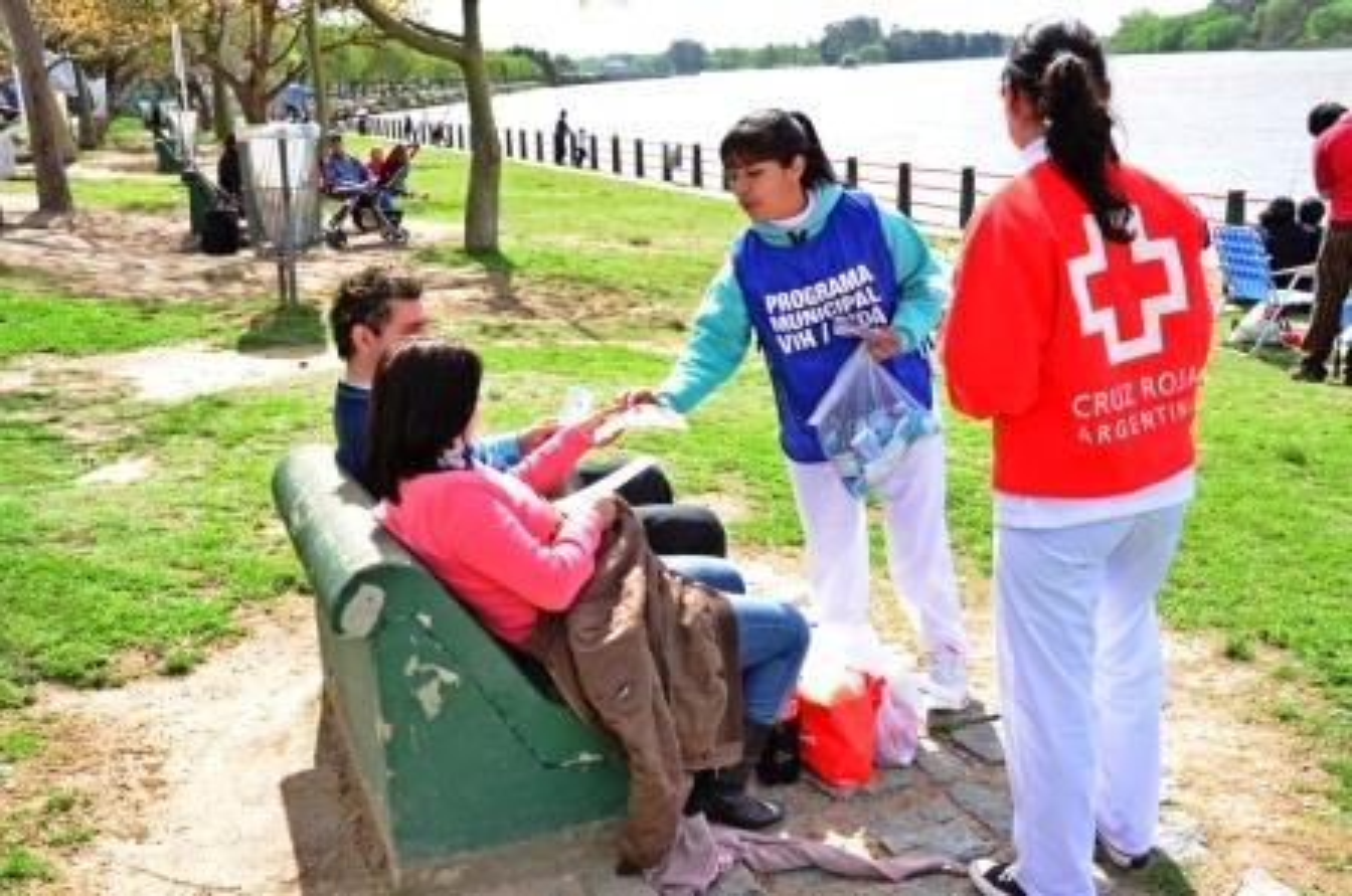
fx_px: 1406
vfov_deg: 35.4
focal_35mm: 38
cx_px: 676
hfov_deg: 51.4
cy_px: 448
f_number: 16
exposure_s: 1/125
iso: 800
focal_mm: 25
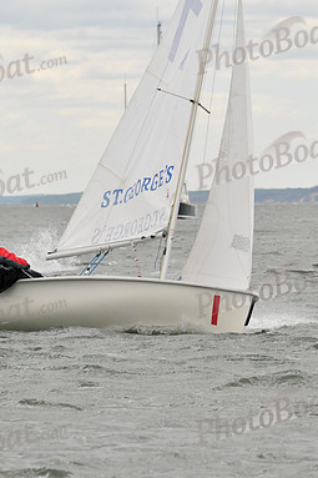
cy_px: 239
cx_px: 131
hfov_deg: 3.7
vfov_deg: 5.5
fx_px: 4970
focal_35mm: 375
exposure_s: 1/640
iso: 200
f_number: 9
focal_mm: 165
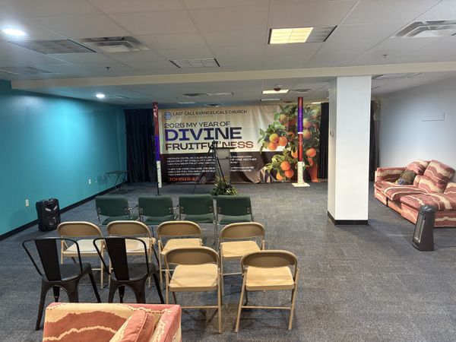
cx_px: 228
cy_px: 171
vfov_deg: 53.1
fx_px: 343
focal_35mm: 26
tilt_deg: -6.9
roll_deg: +1.9
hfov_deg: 67.3
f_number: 1.6
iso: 400
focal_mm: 5.96
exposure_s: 1/40
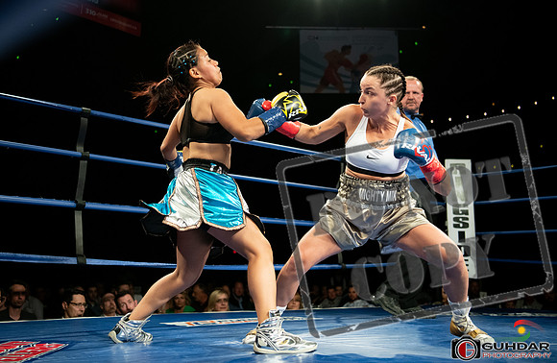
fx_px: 684
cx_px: 233
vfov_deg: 29.7
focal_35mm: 45
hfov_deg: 44.2
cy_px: 147
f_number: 2.8
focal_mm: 38
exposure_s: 1/1250
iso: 1600
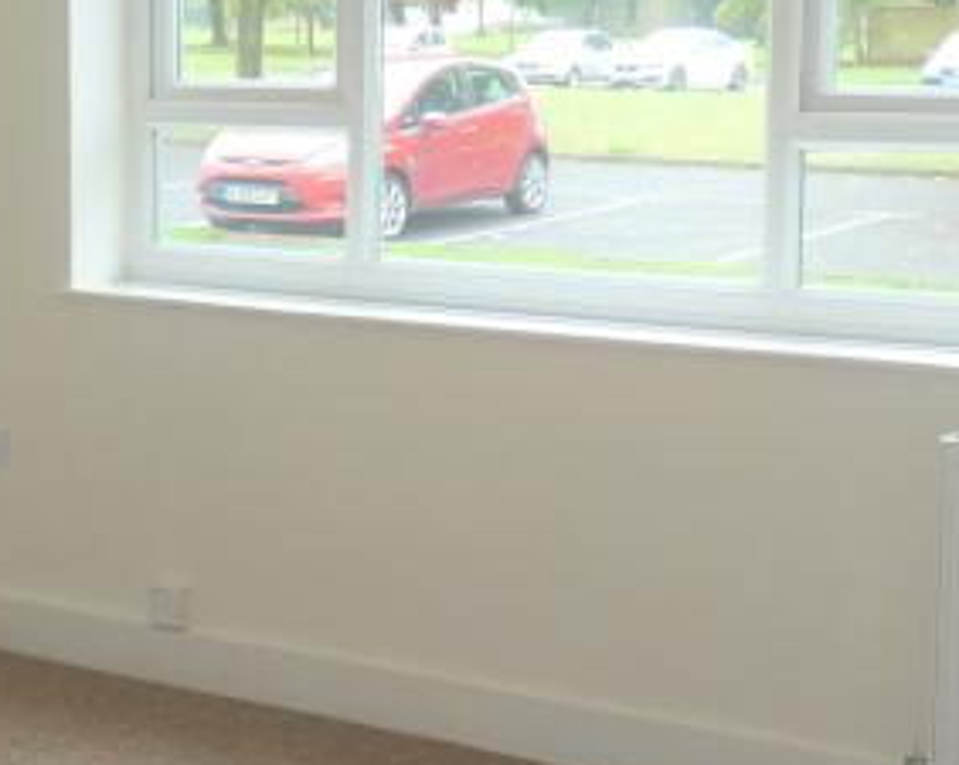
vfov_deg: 21.4
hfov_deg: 26.6
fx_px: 2013
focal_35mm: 71
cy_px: 262
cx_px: 282
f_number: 2.8
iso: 80
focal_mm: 3.6
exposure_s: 1/80
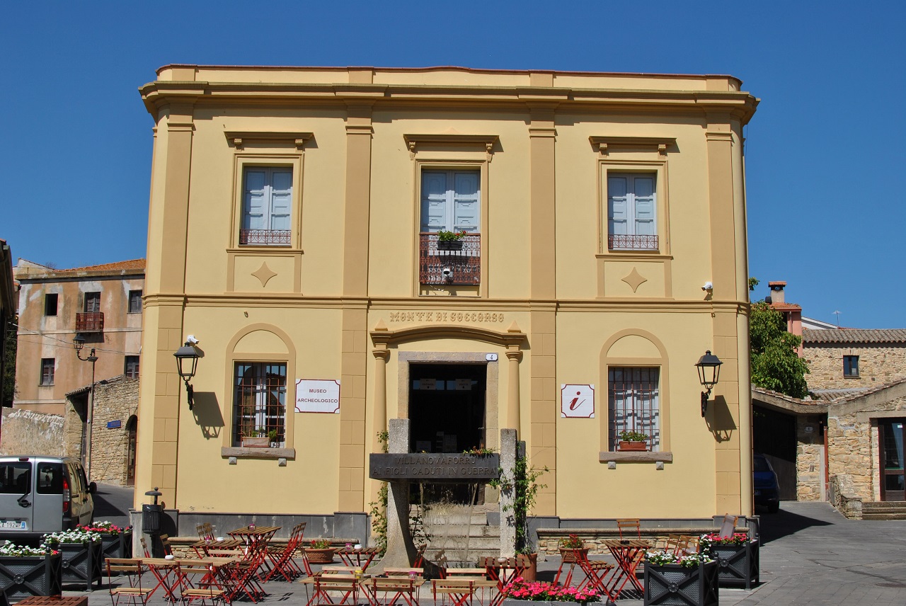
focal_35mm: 52
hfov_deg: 37.8
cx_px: 453
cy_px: 303
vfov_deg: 25.8
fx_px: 1322
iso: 100
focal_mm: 35
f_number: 9
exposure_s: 1/320
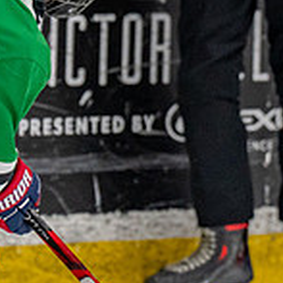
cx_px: 35
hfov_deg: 1.9
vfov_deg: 1.9
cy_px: 61
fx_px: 8509
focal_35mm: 920
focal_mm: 159
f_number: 2.8
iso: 1000
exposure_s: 1/1600
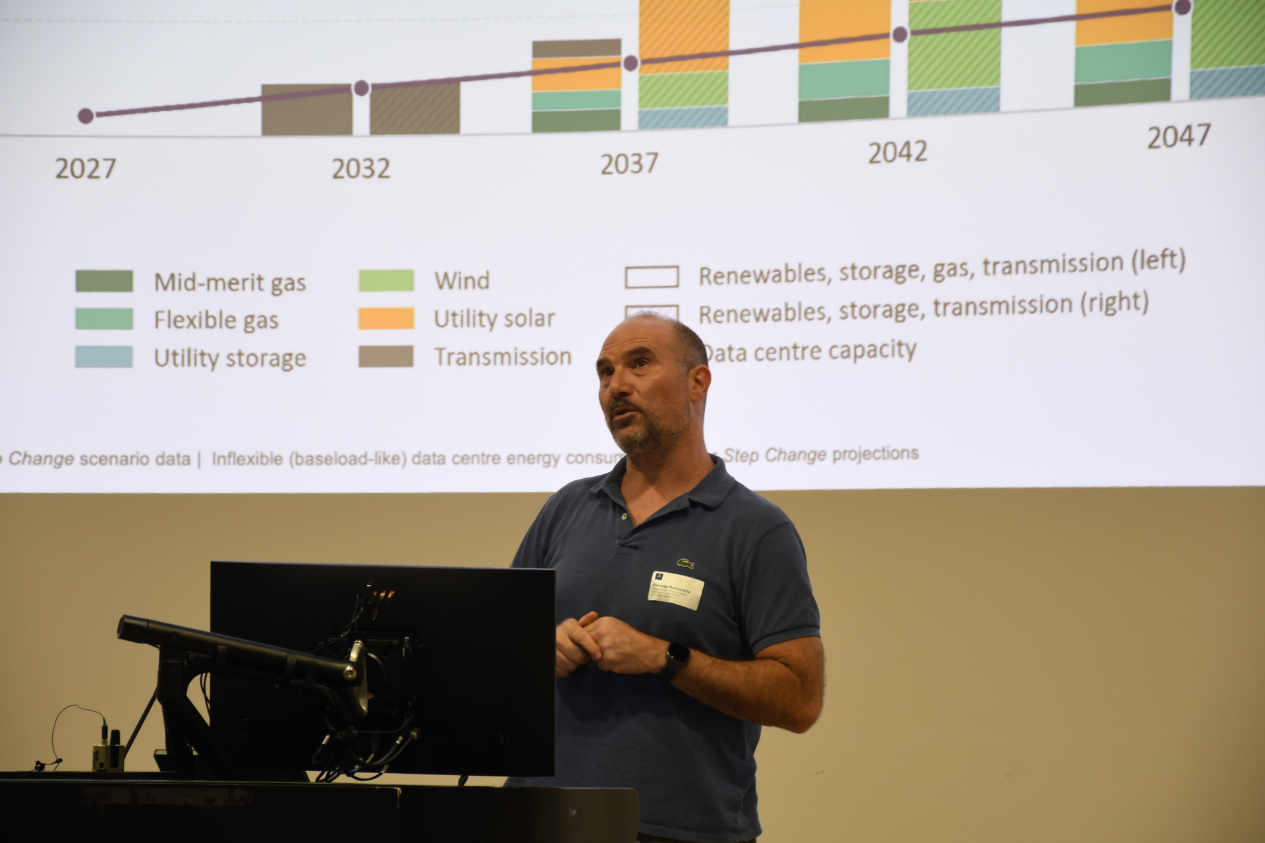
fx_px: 4743
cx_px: 632
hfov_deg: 15.2
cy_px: 422
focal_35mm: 135
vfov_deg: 10.2
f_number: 5.3
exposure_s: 1/30
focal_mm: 90
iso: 400
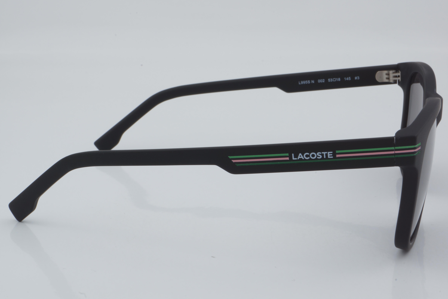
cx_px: 224
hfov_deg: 27.0
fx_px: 933
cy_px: 150
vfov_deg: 18.2
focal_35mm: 75
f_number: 29
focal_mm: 50
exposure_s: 1/4
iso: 100
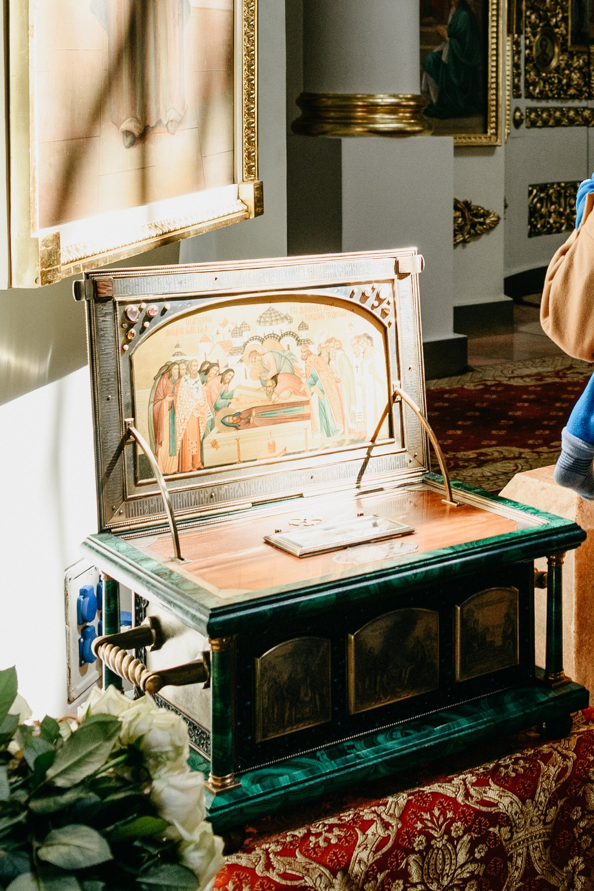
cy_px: 133
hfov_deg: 22.0
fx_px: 1436
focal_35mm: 58
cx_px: 671
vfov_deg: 33.1
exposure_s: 1/125
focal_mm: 24
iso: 1000
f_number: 3.5
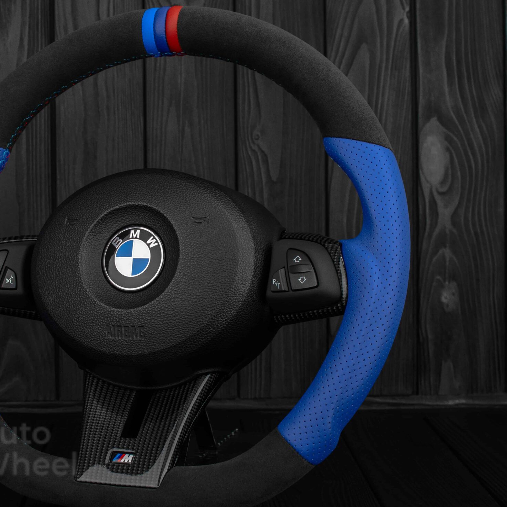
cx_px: 148
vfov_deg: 22.3
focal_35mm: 78
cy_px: 254
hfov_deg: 22.1
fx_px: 1288
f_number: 6.3
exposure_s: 1/125
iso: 500
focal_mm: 35
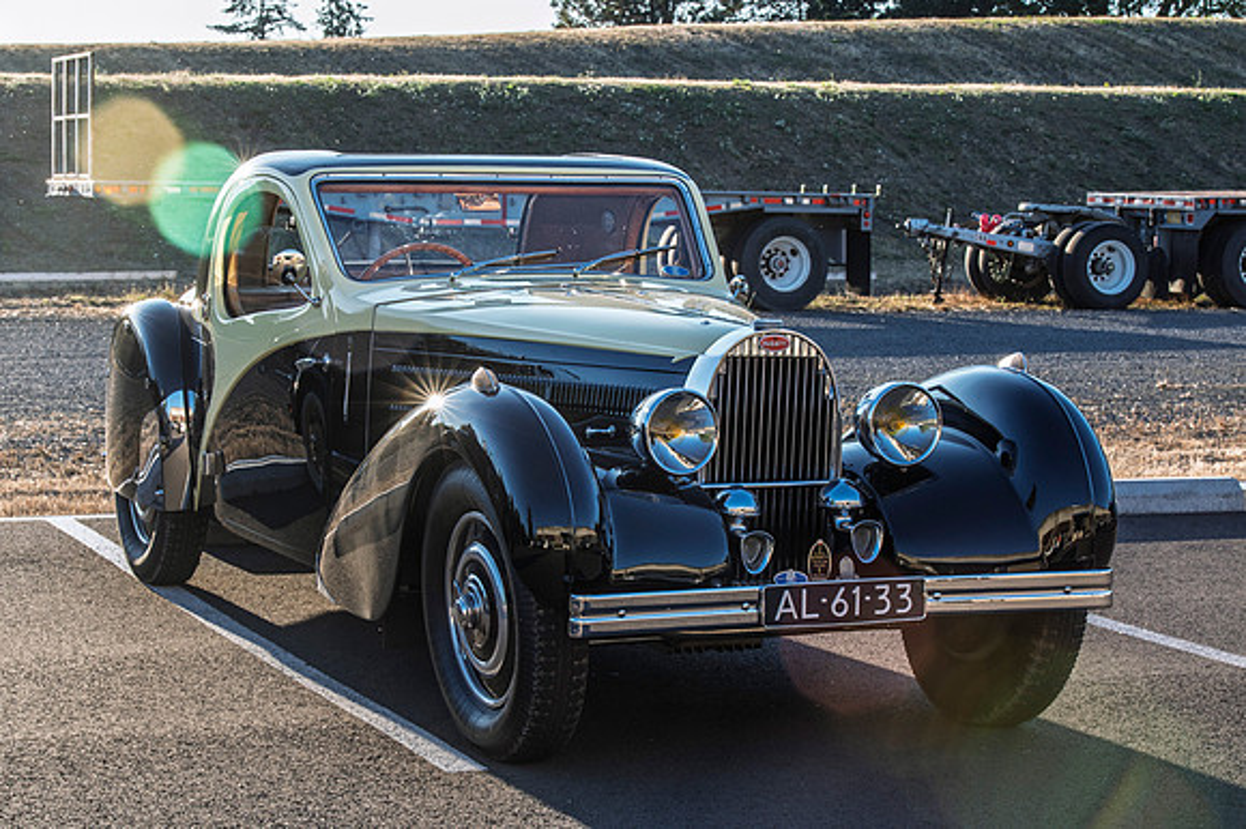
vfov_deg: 15.2
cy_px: 414
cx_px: 623
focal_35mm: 90
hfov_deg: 22.6
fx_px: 3113
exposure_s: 1/250
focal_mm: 90
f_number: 13
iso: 800
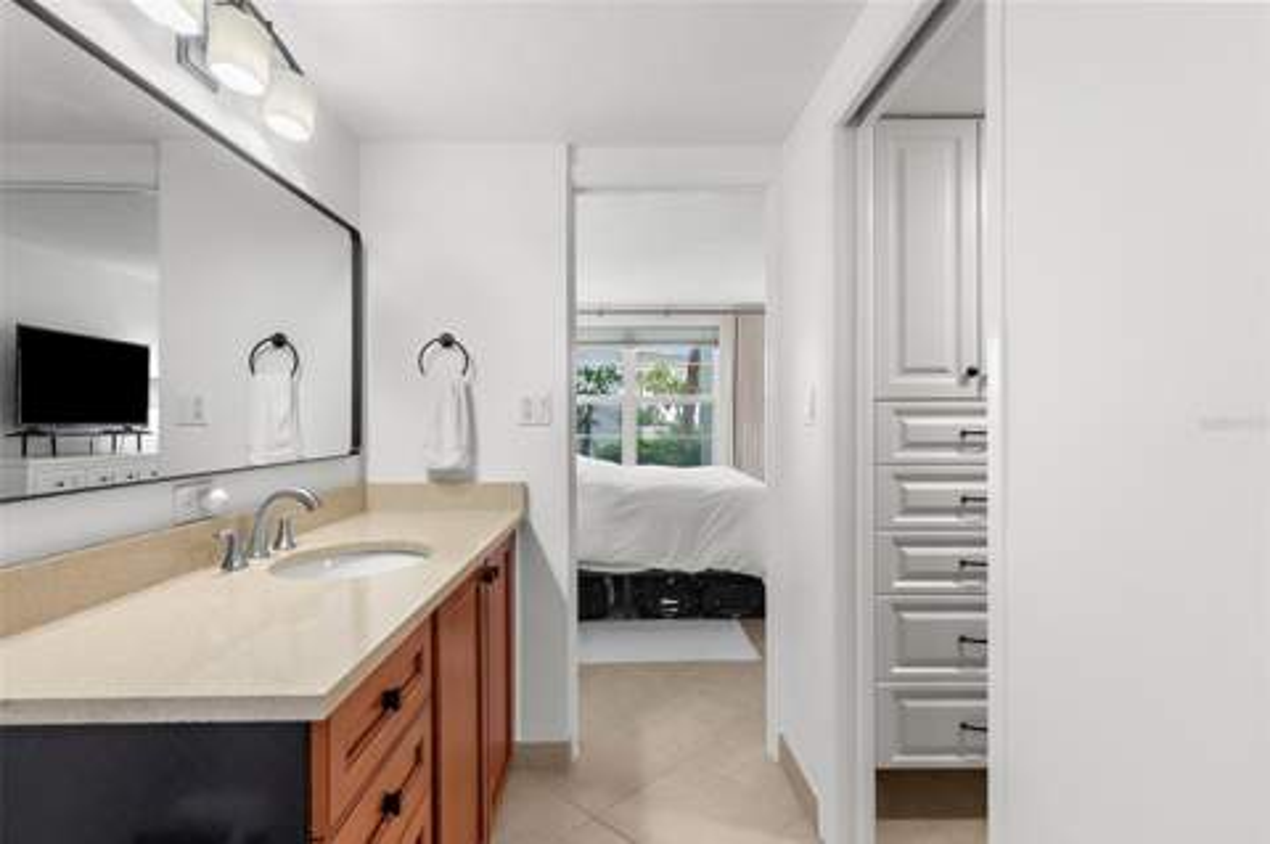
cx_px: 635
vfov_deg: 67.3
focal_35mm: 18
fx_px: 634
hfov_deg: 90.1
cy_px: 422
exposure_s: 1/10
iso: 400
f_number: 7.1
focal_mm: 18
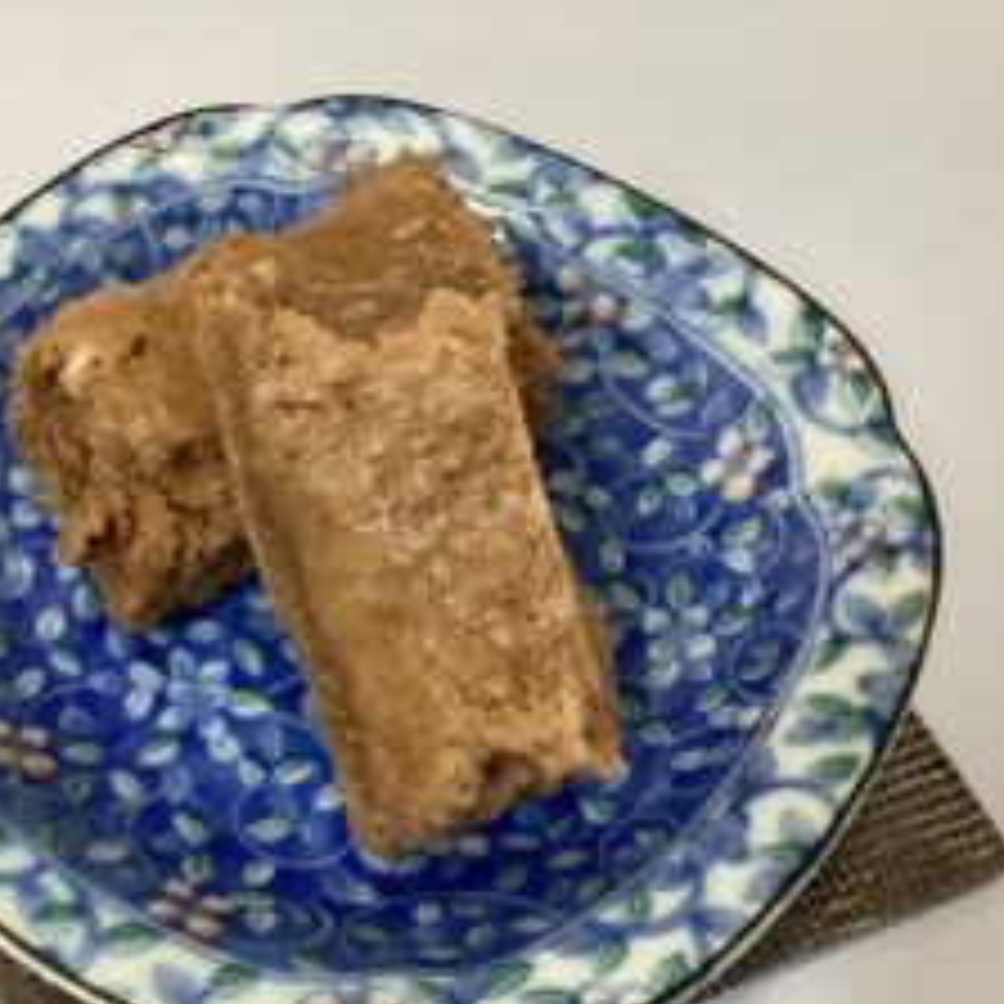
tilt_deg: -59.8
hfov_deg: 36.4
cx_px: 326
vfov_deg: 36.6
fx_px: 1509
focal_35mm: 46
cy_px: 624
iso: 200
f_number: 2.4
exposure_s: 1/60
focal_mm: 3.3
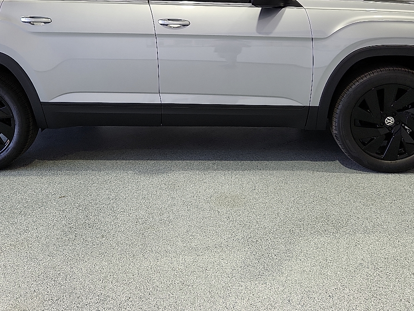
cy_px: 52
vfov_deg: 35.4
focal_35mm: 39
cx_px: 194
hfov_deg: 47.8
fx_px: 466
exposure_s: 1/100
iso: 89
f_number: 1.8
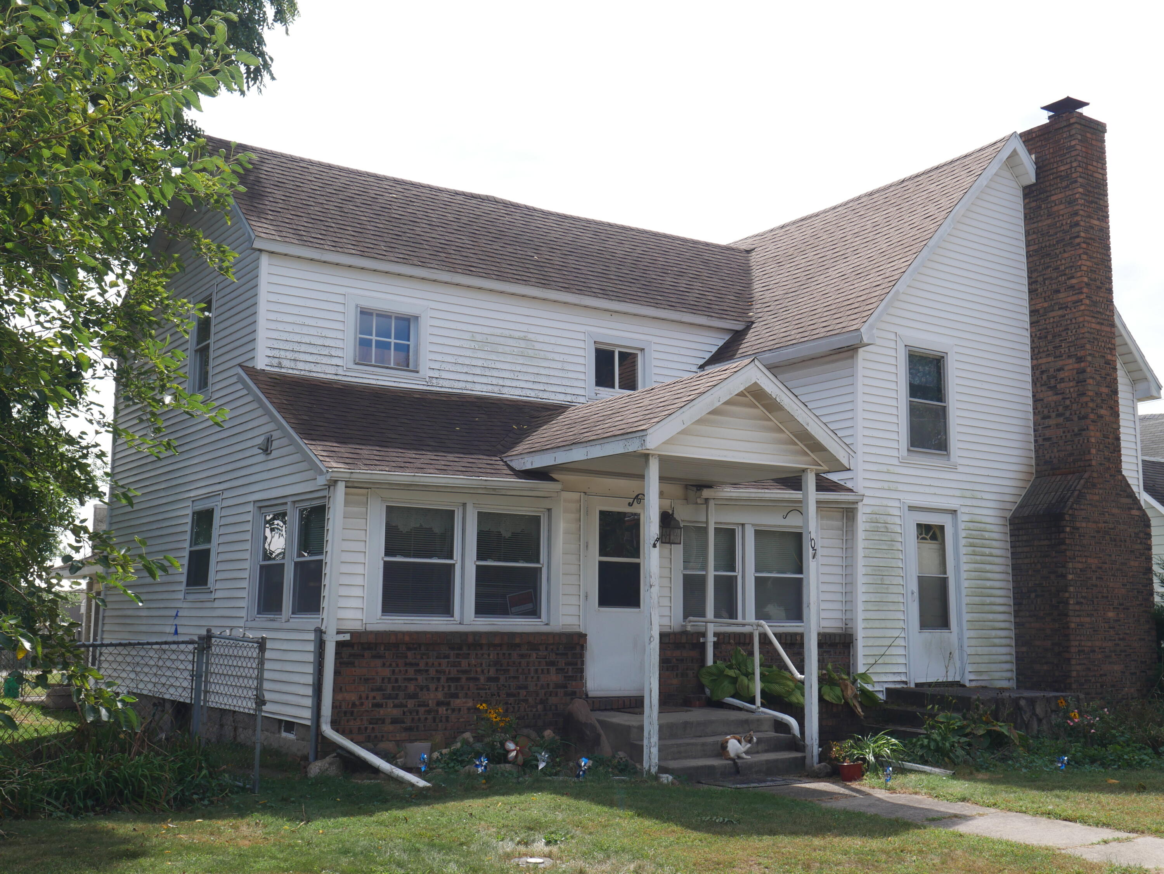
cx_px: 582
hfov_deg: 46.8
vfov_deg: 36.0
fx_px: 1345
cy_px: 437
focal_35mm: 40
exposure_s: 1/320
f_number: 7.1
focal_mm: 20
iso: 200
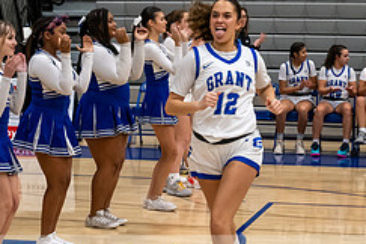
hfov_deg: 15.9
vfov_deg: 10.6
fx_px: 1311
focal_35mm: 129
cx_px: 191
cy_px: 126
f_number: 5.6
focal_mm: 46
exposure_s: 1/200
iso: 4000
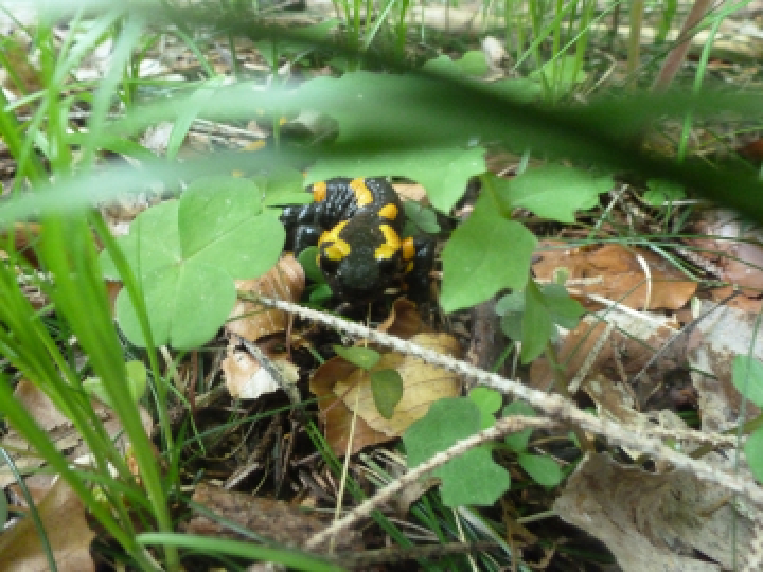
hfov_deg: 71.6
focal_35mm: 24
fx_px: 529
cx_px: 382
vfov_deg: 56.8
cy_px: 286
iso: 800
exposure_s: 1/25
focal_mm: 4.3
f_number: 3.3
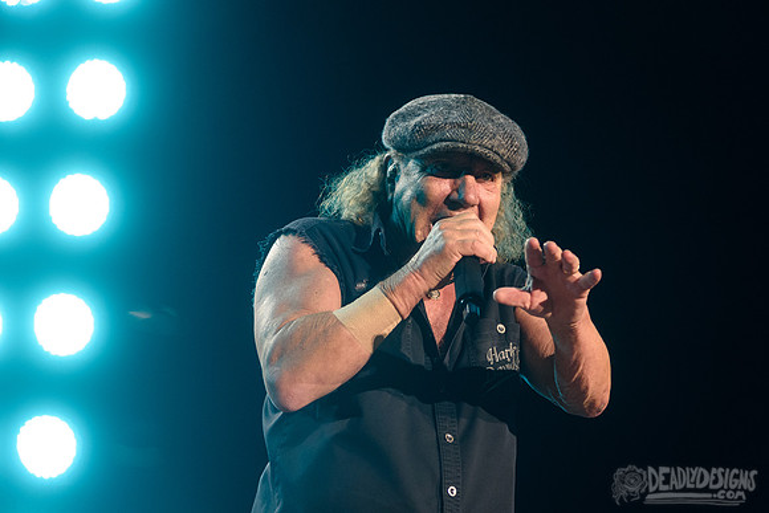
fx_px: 2922
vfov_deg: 10.0
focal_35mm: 137
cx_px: 453
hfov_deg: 15.0
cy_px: 275
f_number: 4
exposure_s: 1/500
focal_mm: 116
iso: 2500
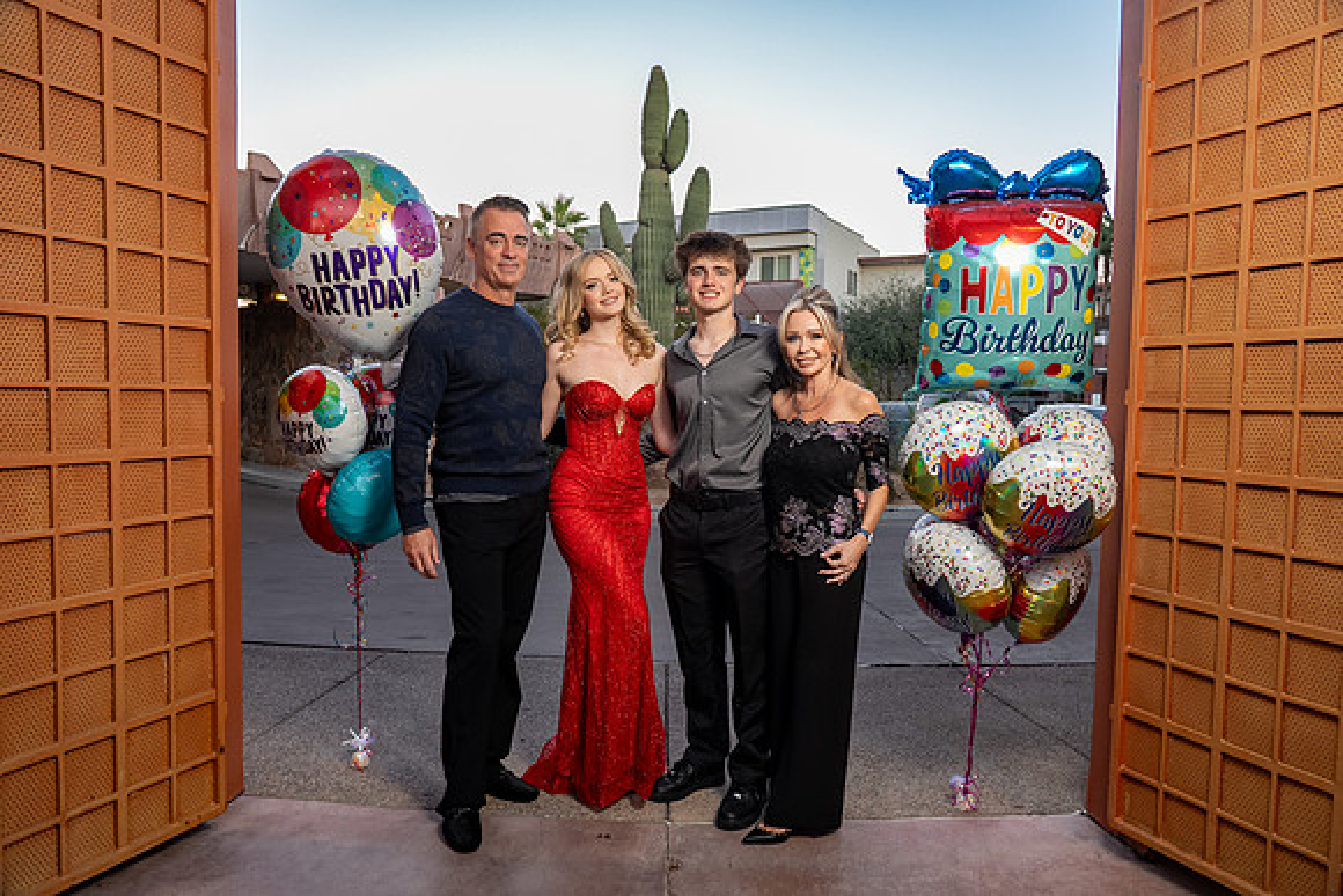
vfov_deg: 49.6
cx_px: 672
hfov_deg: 69.4
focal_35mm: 26
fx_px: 970
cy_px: 448
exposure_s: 1/80
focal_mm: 26
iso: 800
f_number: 4
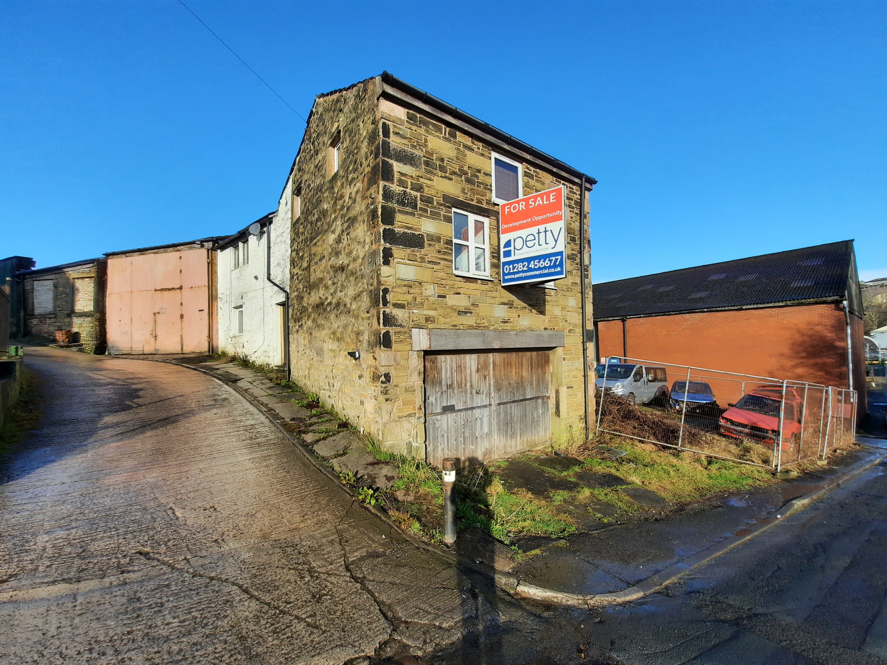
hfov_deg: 106.2
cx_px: 444
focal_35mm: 13
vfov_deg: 89.9
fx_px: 333
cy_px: 332
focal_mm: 1.74
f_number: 2.2
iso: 40
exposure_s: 1/853
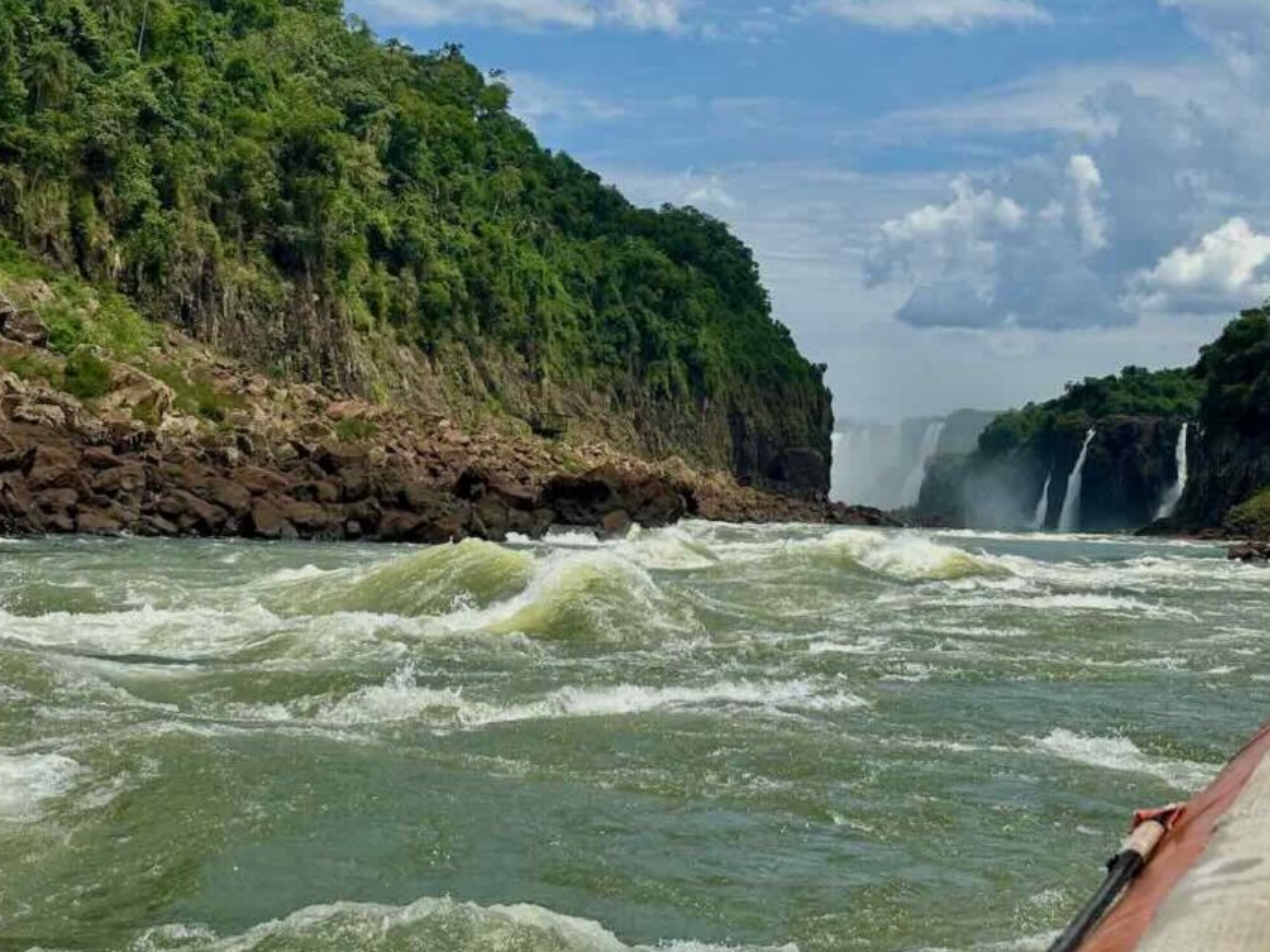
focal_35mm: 63
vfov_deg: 23.3
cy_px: 407
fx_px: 2312
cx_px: 634
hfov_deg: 30.7
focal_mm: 5.96
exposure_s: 1/4255
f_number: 1.6
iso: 40
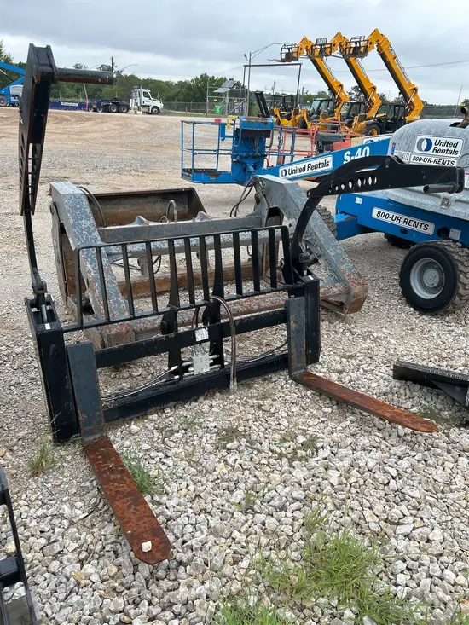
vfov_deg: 67.3
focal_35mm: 26
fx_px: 470
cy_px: 312
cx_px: 234
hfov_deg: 53.1
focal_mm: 5.7
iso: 50
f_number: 1.5
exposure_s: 1/666
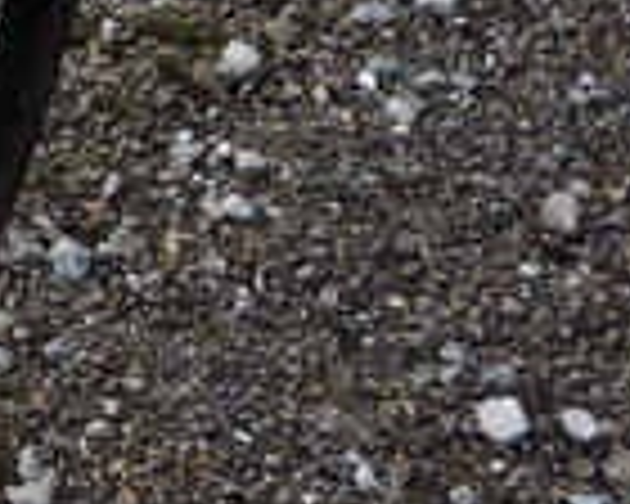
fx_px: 3897
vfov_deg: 7.4
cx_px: -940
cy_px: 374
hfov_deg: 8.4
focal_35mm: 209
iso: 100
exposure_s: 1/320
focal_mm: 5.2
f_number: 4
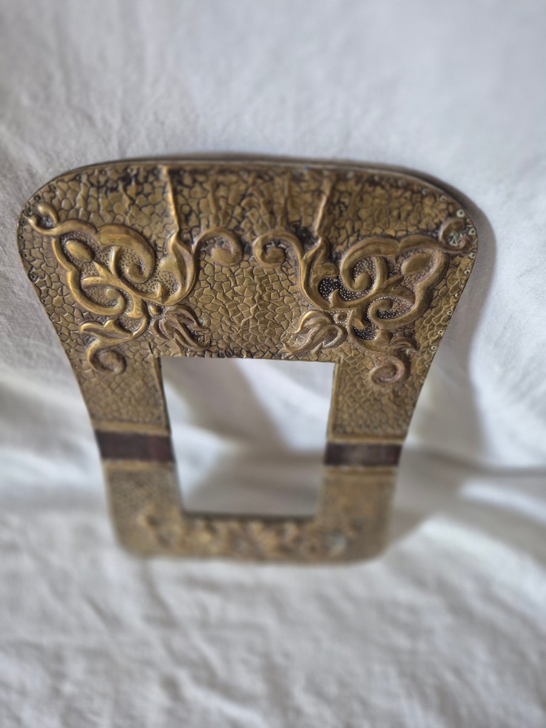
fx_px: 484
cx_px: 273
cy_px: 364
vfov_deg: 73.9
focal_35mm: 23
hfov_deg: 58.9
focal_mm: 5.4
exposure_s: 1/100
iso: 800
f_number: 1.8
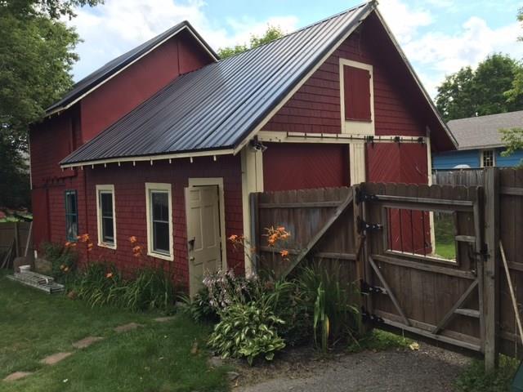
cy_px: 196
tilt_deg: -1.0
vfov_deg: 48.2
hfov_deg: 61.7
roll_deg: +1.2
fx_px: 438
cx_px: 262
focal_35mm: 29
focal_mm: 4.15
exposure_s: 1/561
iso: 25
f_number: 2.2
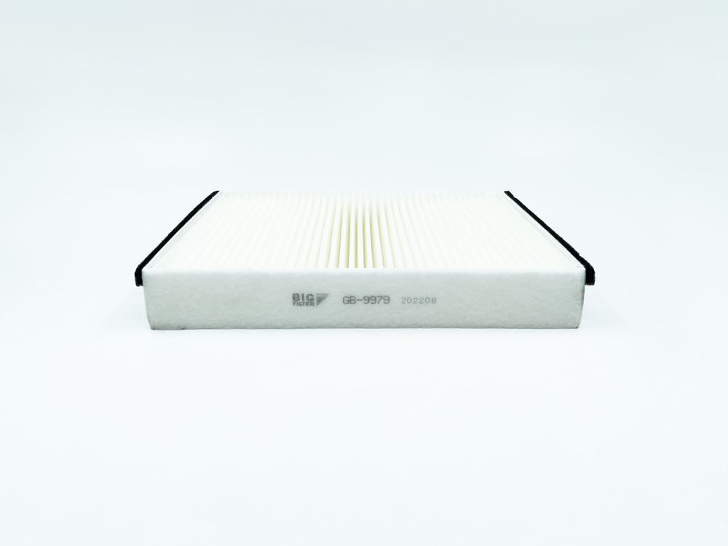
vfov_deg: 53.1
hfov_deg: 67.3
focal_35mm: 26
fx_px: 547
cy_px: 273
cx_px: 364
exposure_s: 1/1553
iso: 32
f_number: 1.6
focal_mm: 4.2
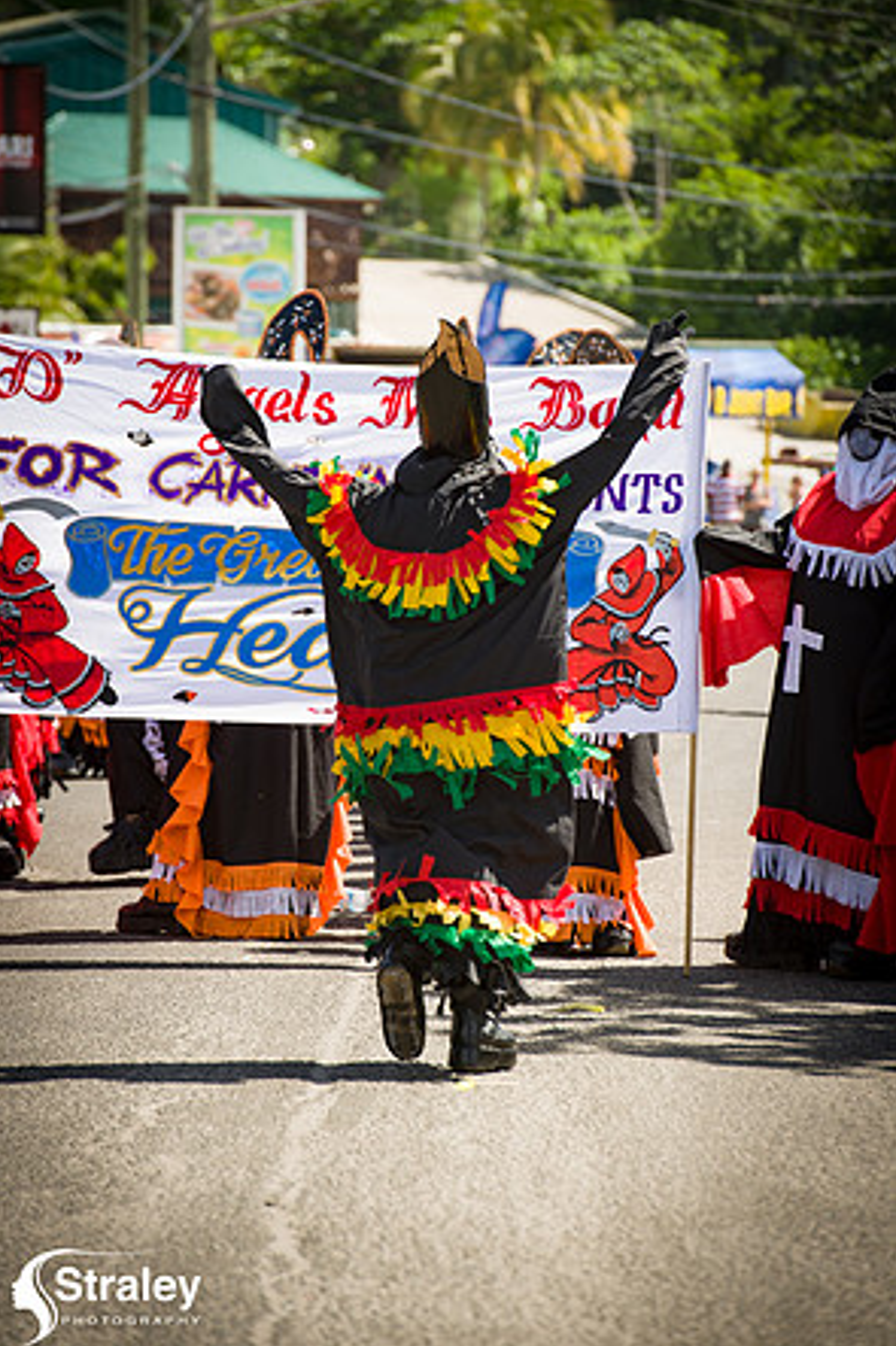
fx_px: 7584
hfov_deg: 6.8
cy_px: 671
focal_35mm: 203
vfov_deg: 10.1
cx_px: 445
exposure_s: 1/160
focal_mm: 200
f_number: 7.1
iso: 100
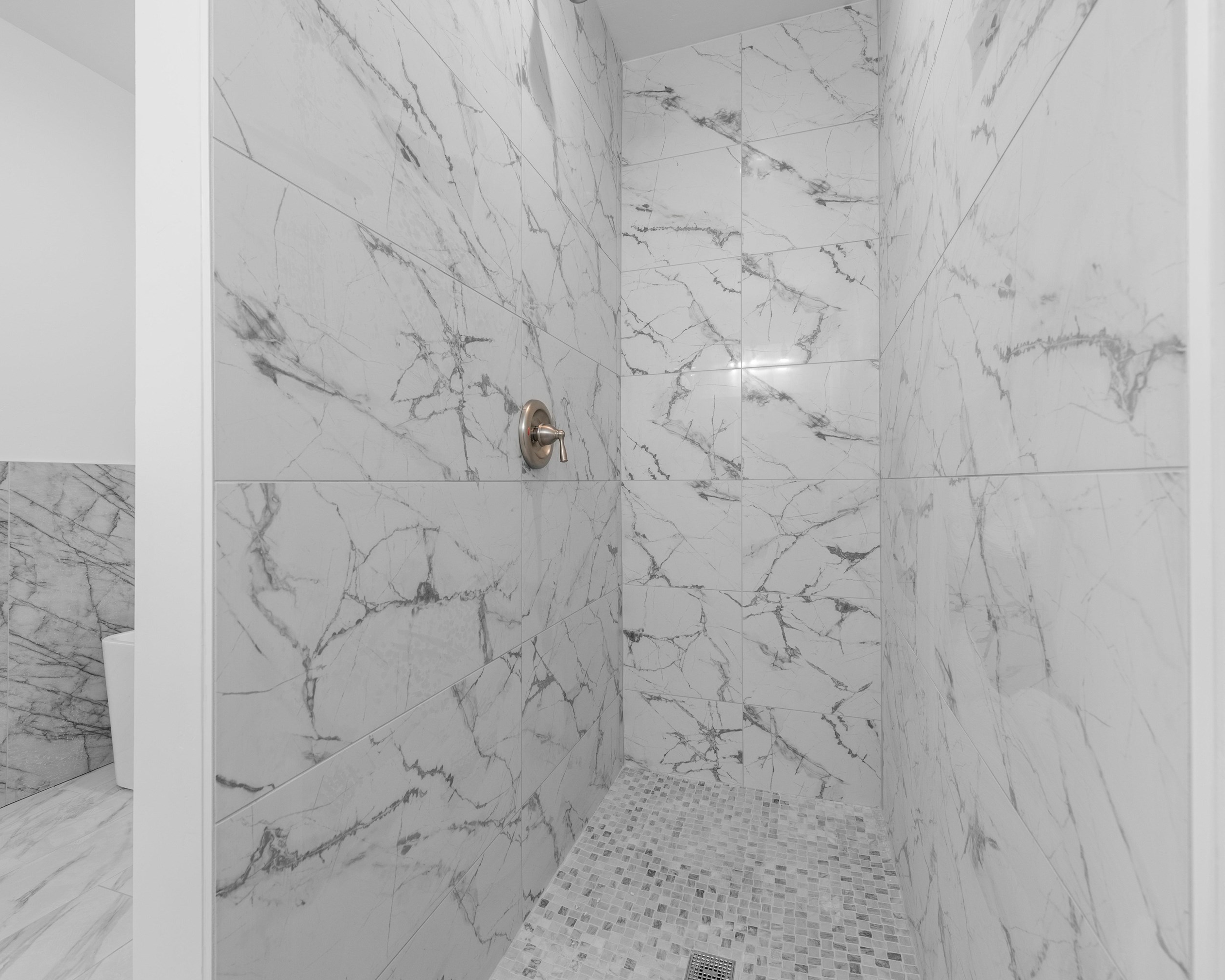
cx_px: 584
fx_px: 580
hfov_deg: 93.0
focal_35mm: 16
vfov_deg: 80.4
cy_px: 484
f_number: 8
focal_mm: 14
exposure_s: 1/15
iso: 320
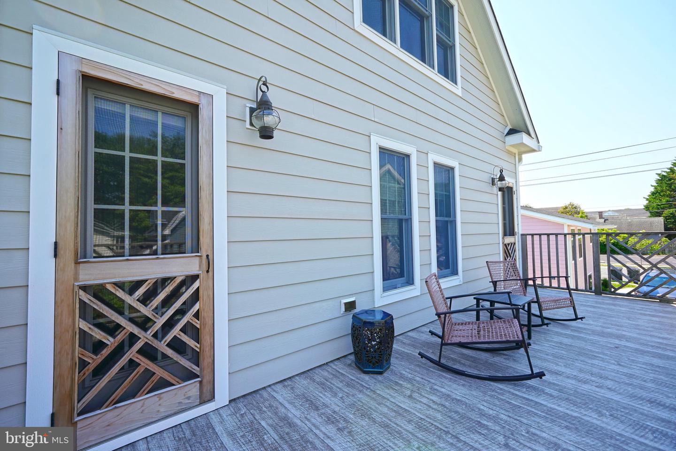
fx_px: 282
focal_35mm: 15
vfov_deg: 77.3
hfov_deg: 100.4
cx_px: 338
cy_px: 226
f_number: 5.6
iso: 100
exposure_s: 1/125
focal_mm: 10
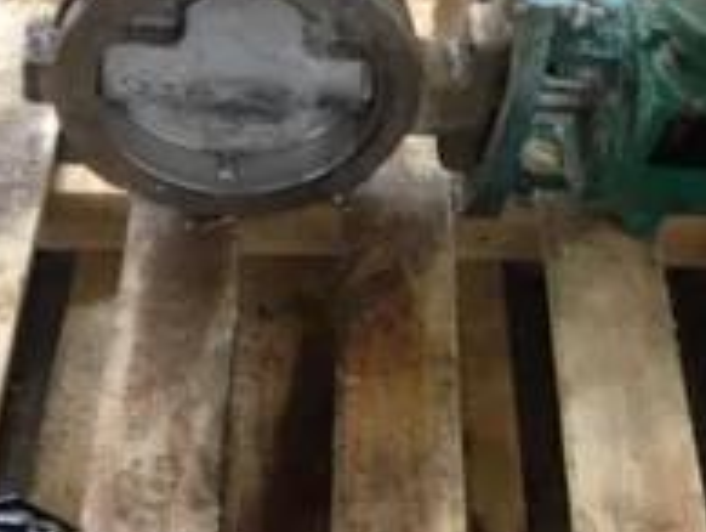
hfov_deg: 27.0
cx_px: 360
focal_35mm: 72
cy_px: 204
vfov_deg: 20.4
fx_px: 1470
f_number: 2.4
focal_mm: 4.28
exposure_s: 1/20
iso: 320
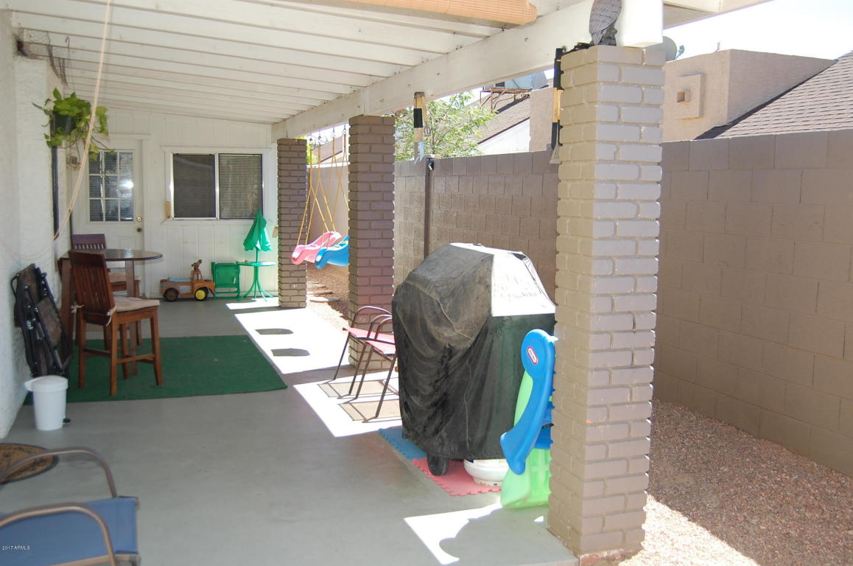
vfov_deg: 36.7
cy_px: 283
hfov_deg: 53.2
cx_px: 426
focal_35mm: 36
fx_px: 852
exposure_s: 1/400
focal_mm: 24
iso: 200
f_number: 4
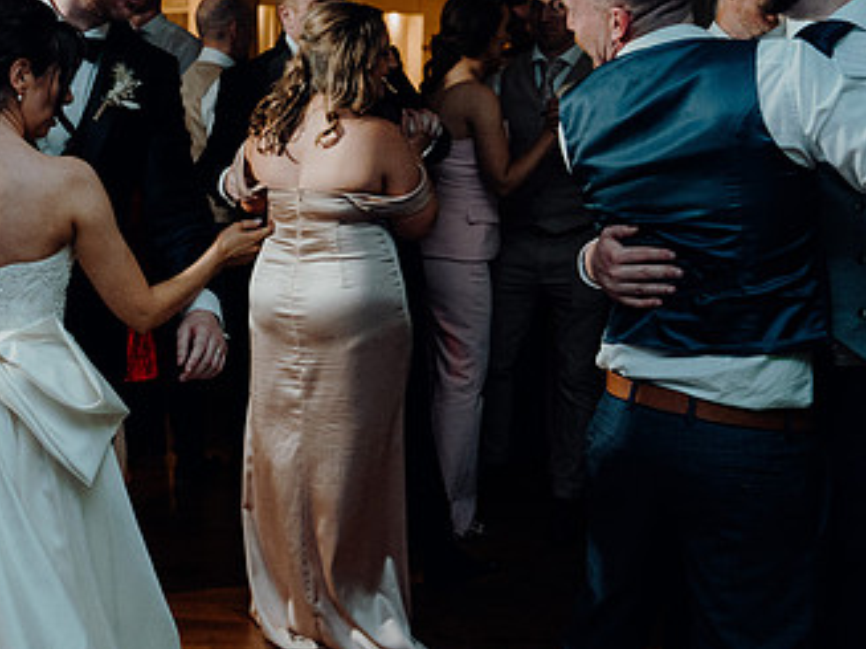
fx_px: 1450
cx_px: 111
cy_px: 184
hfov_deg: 31.9
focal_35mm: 58
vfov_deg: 25.0
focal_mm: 34
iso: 2500
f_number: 3.5
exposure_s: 1/160
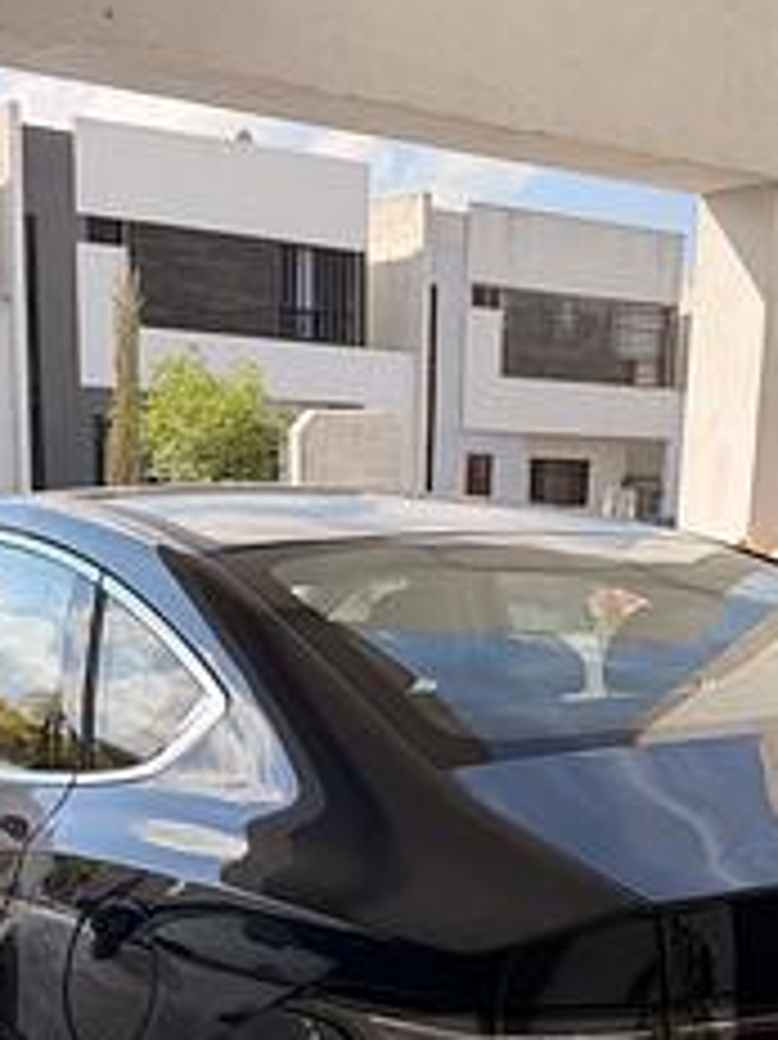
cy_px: 815
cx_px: 488
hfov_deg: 27.9
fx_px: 1560
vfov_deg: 35.8
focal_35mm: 52
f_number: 1.78
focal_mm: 6.76
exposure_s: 1/3279
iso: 80
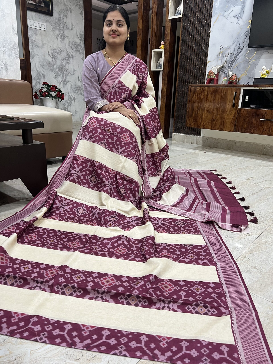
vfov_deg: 67.3
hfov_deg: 53.1
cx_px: 136
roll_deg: -1.6
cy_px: 182
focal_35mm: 26
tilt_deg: -15.4
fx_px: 273
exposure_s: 1/50
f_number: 1.5
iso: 64
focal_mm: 5.7
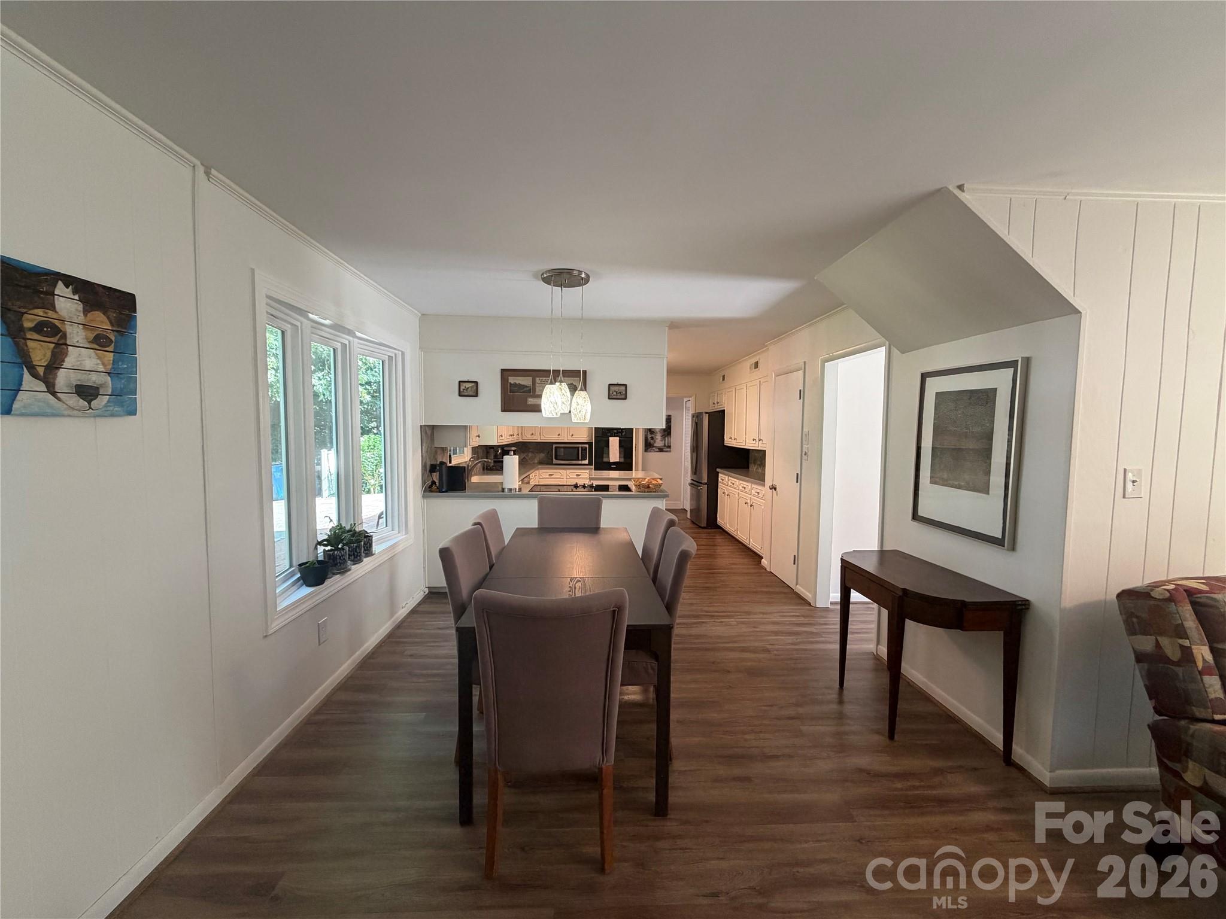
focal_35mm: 14
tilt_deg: -3.1
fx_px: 496
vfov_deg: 85.7
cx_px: 613
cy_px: 460
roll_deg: -0.7
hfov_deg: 102.1
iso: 200
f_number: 2.2
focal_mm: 2.22
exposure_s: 1/60
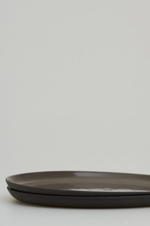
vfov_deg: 16.0
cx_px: 104
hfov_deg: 10.7
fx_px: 800
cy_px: 89
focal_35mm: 128
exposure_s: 1/100
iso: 500
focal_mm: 90
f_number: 11
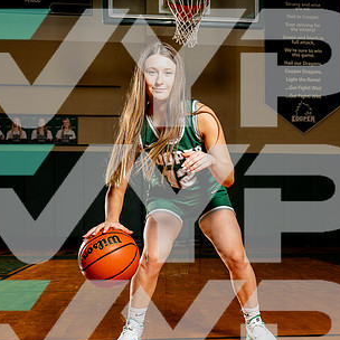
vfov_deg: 29.5
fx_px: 645
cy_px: 203
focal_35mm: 58
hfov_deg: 29.4
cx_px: 224
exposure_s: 1/250
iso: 160
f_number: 5.6
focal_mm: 34
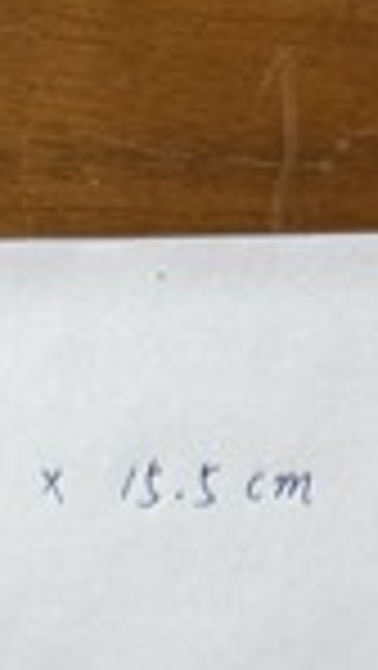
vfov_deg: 13.2
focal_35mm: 126
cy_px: 1556
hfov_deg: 9.6
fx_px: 2241
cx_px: -18
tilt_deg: -87.9
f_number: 1.78
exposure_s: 1/121
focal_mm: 6.76
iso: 80
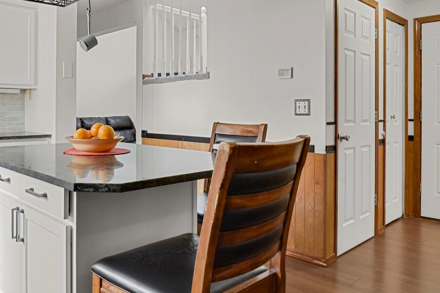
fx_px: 367
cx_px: 156
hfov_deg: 60.8
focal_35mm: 30
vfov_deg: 43.3
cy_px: 112
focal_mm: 17
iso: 8000
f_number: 8
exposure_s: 1/20
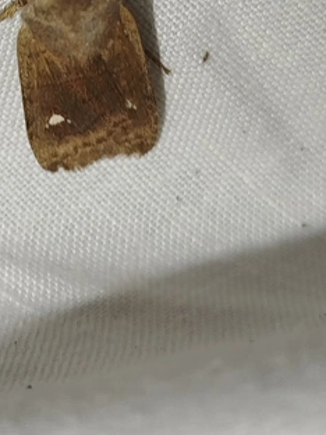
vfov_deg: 16.5
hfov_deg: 12.6
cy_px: 17
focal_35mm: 117
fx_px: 1469
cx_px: 31
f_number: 1.7
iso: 64
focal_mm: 5.31
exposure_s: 1/50
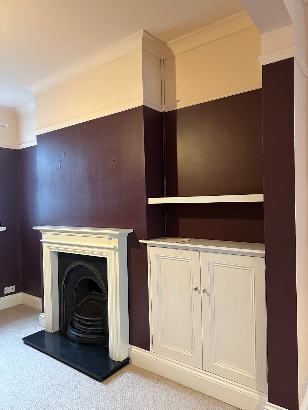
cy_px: 205
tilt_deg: -0.3
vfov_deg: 71.6
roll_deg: +1.7
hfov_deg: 56.8
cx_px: 154
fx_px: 285
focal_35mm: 24
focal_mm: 6.86
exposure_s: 1/50
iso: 500
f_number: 1.78
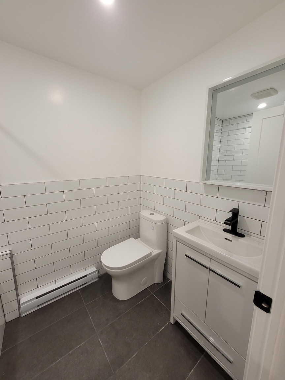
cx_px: 142
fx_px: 143
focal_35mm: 13
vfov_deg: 106.2
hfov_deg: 89.9
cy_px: 190
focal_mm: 1.74
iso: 100
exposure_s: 1/60.2
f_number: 2.2
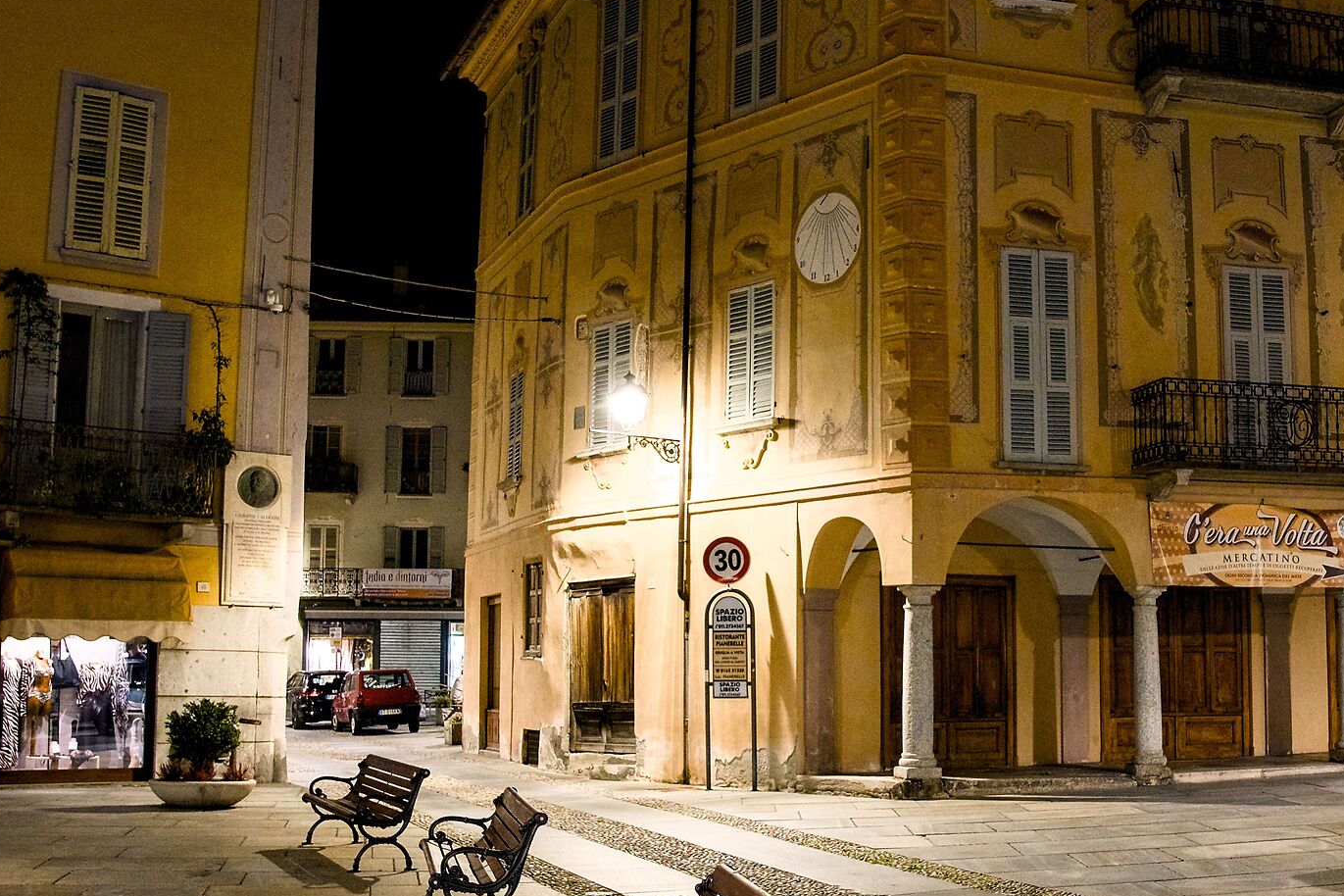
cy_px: 511
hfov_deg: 45.6
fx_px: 1568
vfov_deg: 31.8
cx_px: 911
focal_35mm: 42
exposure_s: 1/15
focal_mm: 24
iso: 4000
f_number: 5.6
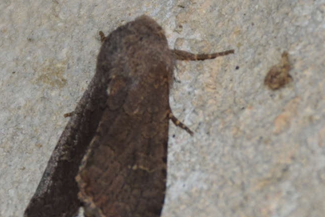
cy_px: 120
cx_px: 133
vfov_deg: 4.4
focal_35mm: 310
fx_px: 2800
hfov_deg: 6.6
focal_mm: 140
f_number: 5.6
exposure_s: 1/200
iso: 320
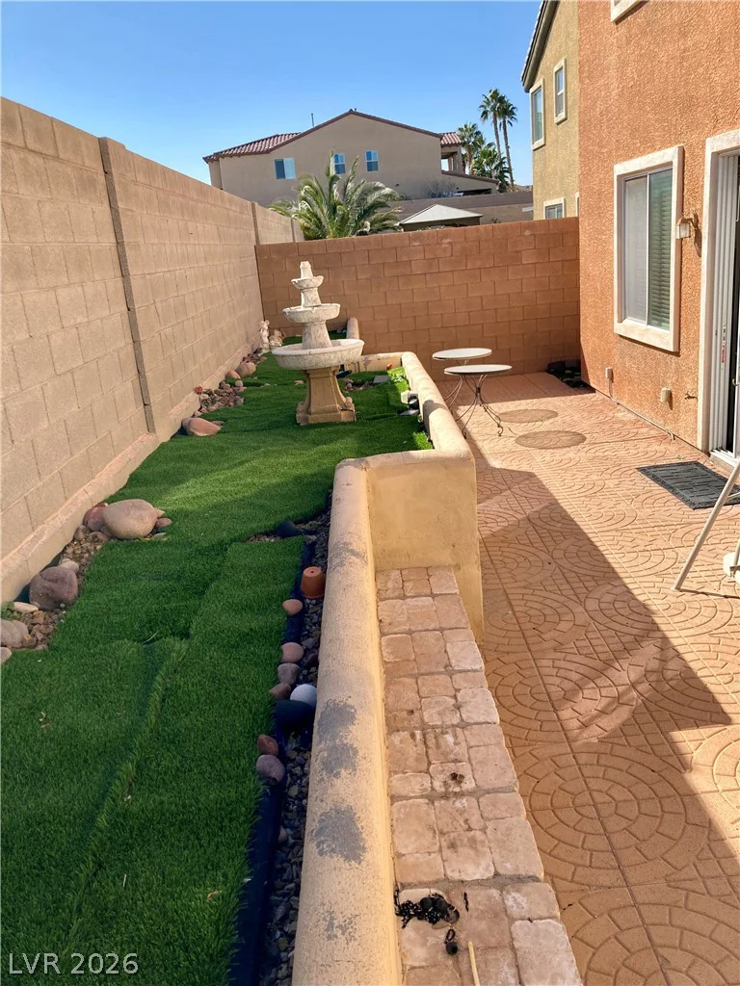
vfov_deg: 63.4
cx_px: 370
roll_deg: +5.1
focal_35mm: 28
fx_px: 798
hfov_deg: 49.7
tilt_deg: -16.8
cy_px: 493
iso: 20
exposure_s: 1/1333
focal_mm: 3.99
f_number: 1.8
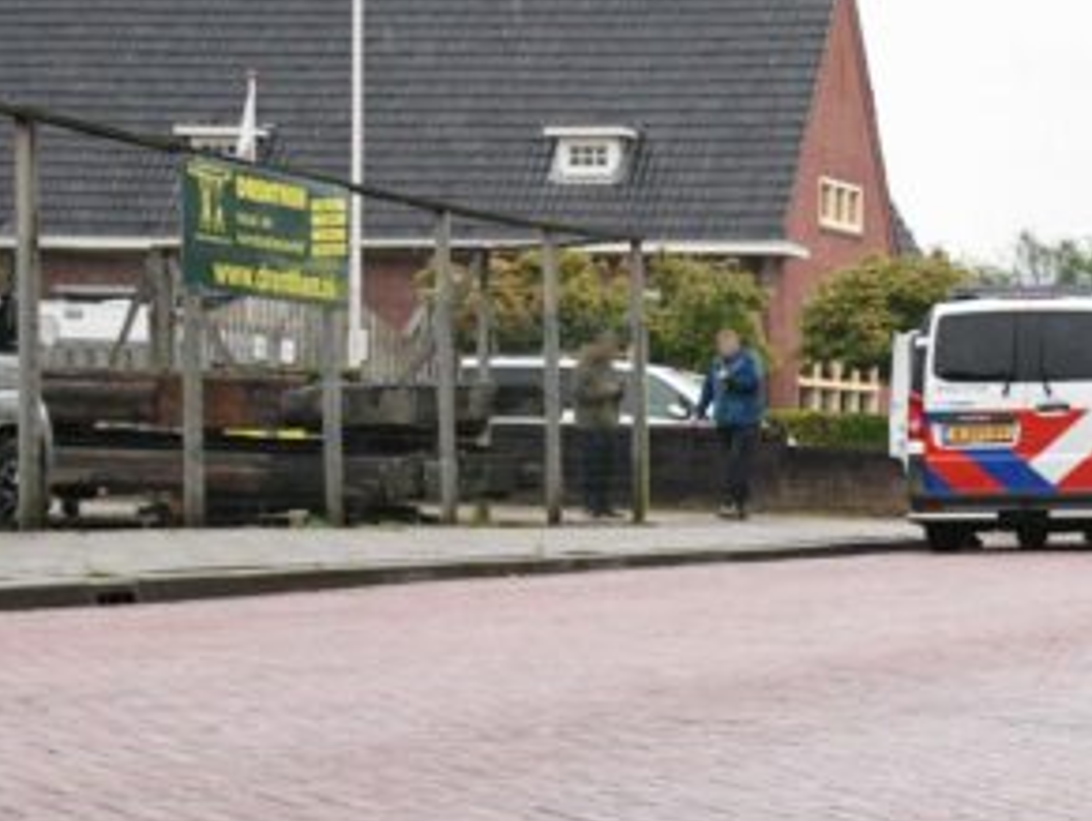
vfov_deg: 13.0
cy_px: 630
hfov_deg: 16.8
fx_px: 3601
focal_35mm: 114
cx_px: 1130
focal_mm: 30
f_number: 6.3
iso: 4000
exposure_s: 1/400
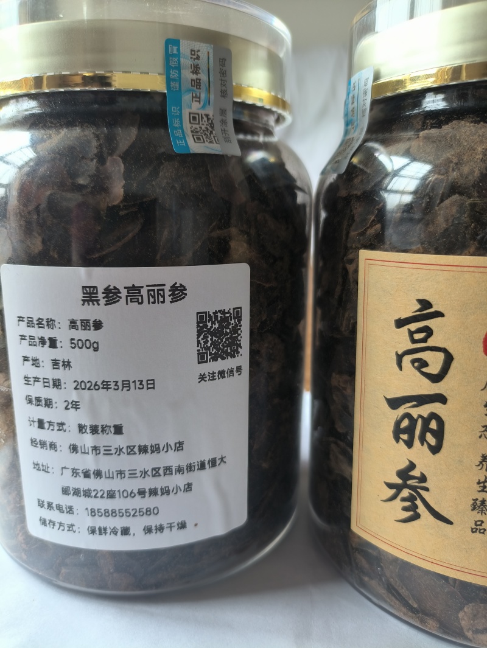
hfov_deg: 58.9
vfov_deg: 73.9
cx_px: 244
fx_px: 431
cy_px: 324
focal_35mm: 23
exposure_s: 1/50
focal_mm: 4.69
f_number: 1.79
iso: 103
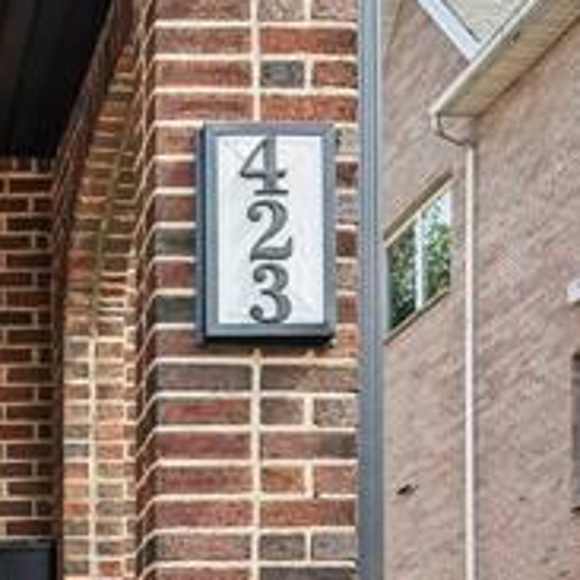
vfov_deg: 21.0
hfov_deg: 21.0
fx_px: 1441
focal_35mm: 76
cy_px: 719
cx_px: -139
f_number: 8
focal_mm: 16
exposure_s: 1/160
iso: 400
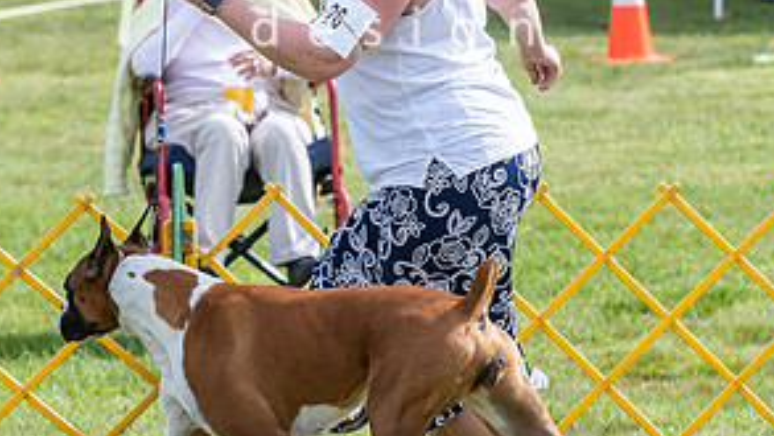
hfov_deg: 5.7
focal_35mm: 376
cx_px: 11
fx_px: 7719
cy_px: 185
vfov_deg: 3.2
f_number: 5.6
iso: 320
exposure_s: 1/1250
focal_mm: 138
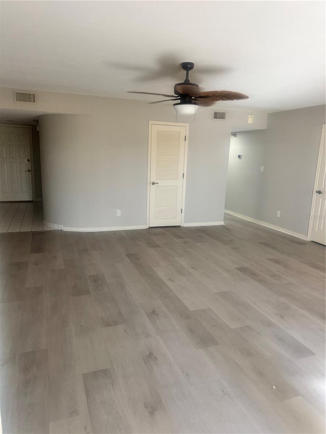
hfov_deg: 56.8
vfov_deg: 71.6
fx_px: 301
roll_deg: -0.9
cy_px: 217
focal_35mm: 24
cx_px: 163
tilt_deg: -9.7
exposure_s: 1/60
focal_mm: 6.76
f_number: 1.78
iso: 250
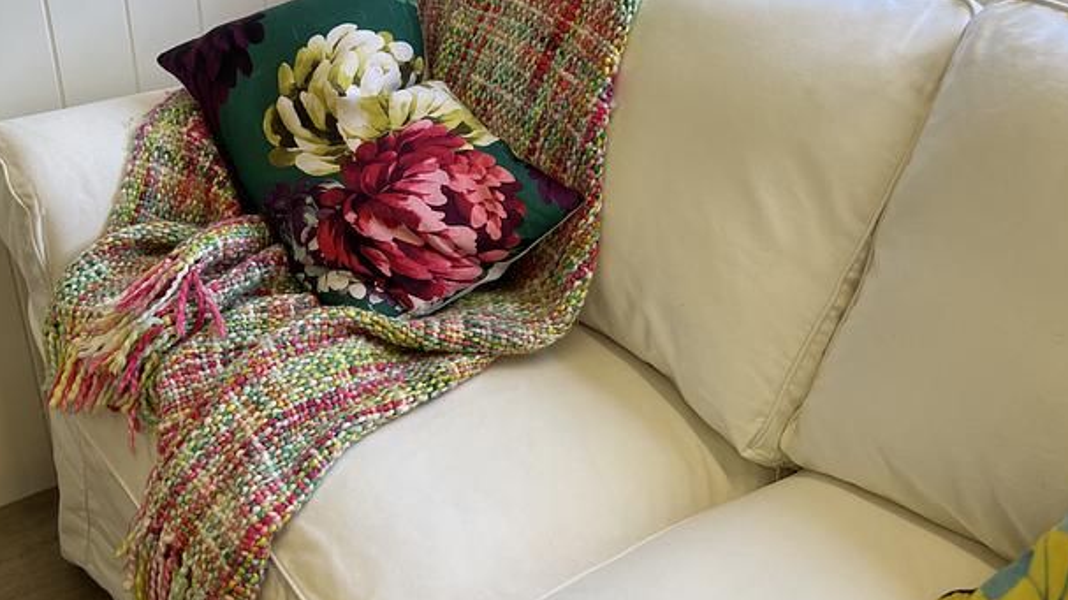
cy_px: 295
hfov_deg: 66.1
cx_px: 540
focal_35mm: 29
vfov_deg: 40.1
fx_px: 821
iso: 40
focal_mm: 5.7
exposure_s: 1/180
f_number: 1.5
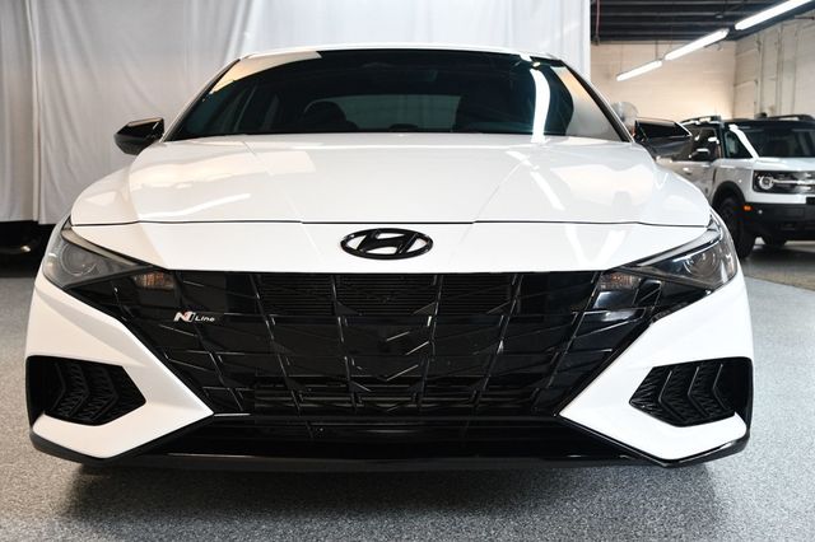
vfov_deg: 29.8
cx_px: 408
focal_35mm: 45
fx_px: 1018
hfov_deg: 43.6
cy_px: 271
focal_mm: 30
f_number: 4
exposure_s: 1/125
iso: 1800
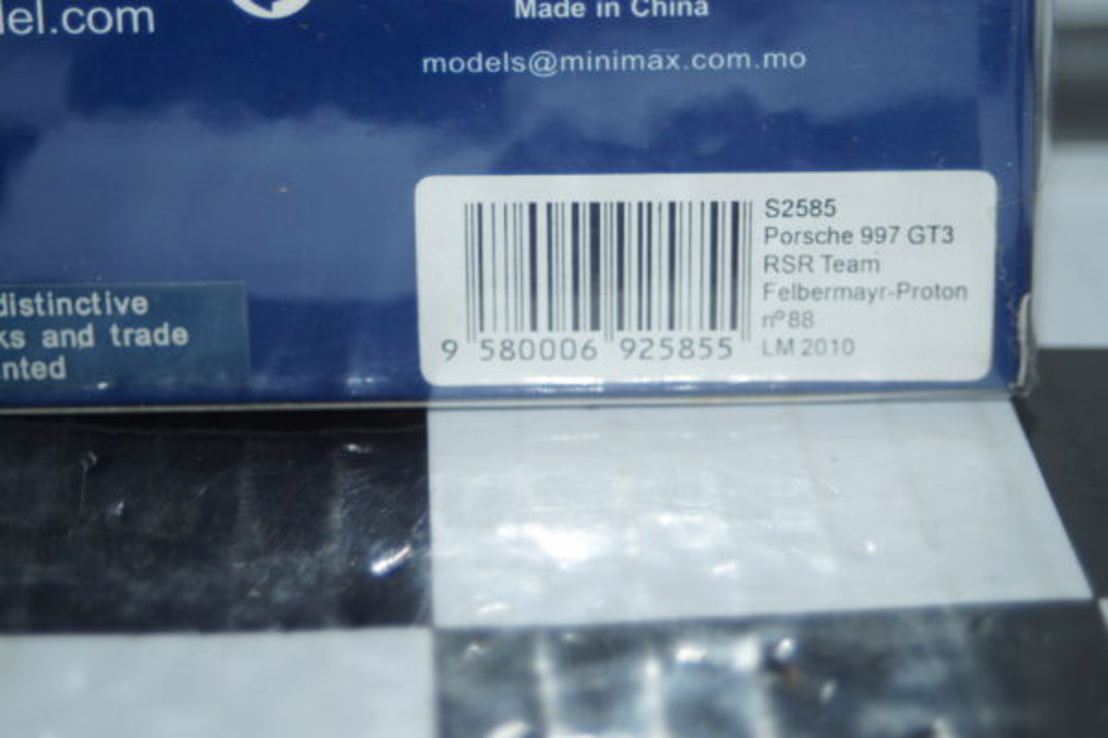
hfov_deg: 17.1
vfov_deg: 11.4
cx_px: 554
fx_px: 3693
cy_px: 369
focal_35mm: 120
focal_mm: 80
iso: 200
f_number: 5.6
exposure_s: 1/60
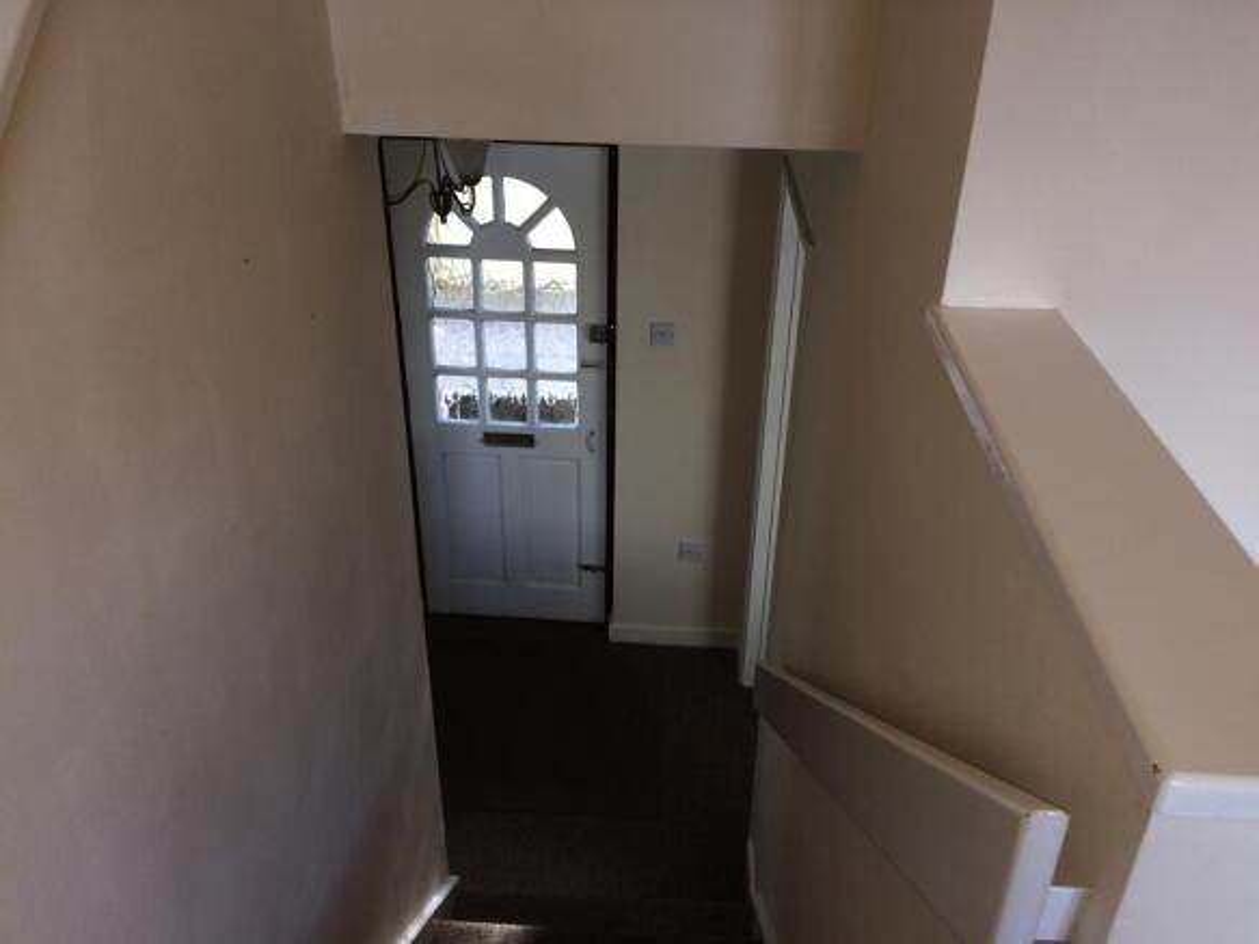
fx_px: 1055
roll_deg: -0.2
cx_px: 630
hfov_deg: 61.7
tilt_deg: -29.8
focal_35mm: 29
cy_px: 472
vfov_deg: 48.2
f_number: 2.2
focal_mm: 4.15
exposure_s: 1/55
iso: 32
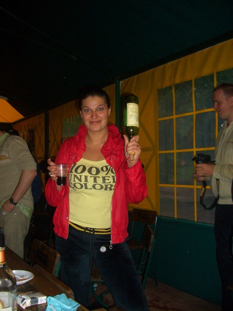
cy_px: 156
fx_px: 314
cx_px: 116
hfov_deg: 40.7
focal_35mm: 35
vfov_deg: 52.6
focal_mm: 5.8
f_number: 2.6
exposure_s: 1/60
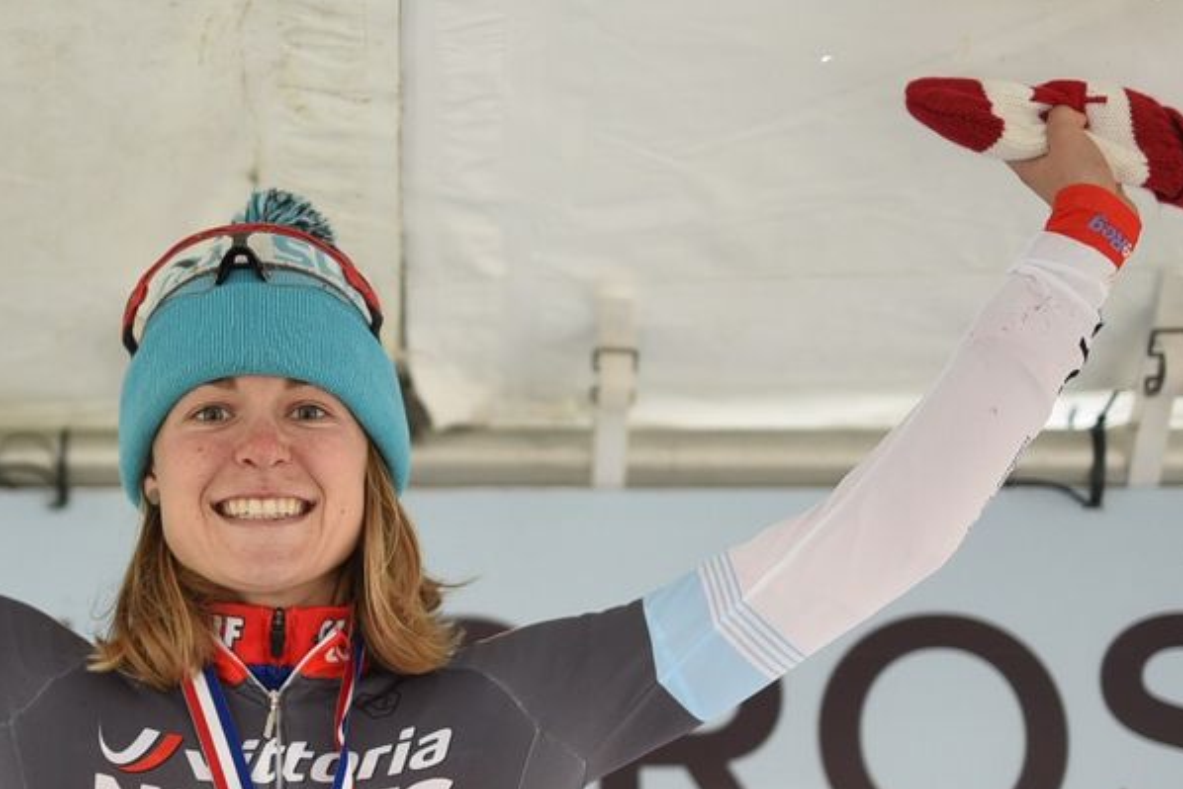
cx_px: 372
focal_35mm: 107
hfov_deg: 19.0
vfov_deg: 12.8
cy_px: 572
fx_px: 3517
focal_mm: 50
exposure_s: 1/250
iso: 500
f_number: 1.4
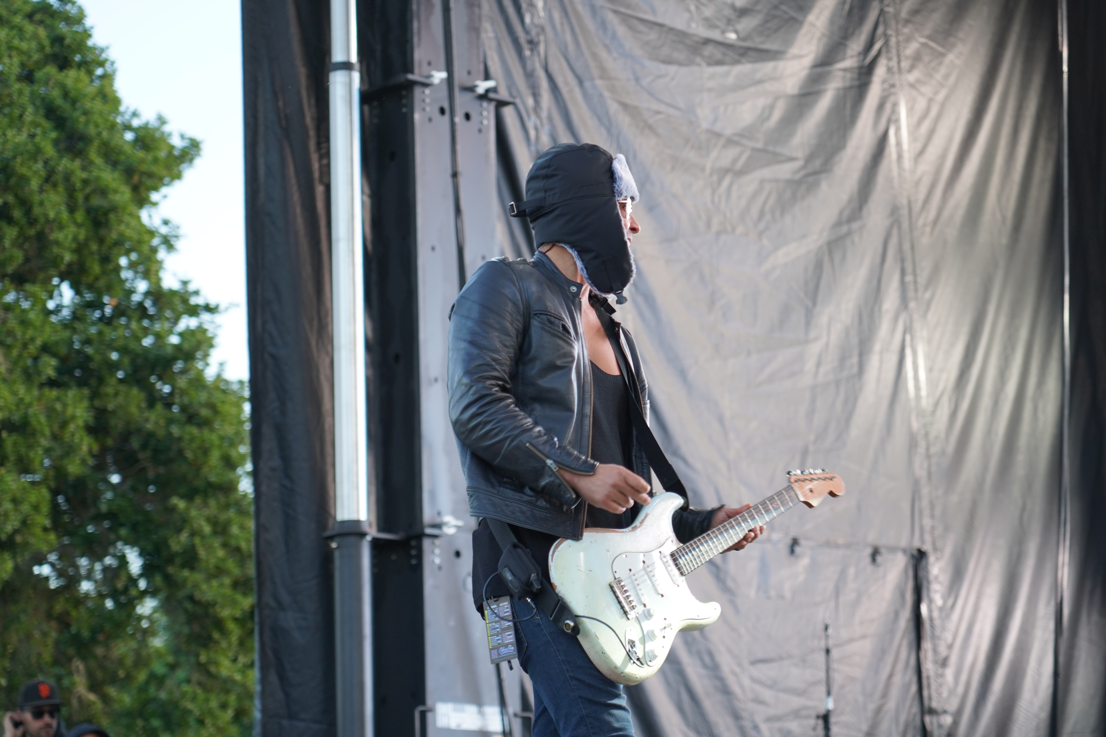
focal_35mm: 105
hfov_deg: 19.5
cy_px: 368
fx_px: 3226
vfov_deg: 13.0
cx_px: 553
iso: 640
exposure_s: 1/160
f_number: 4
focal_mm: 105
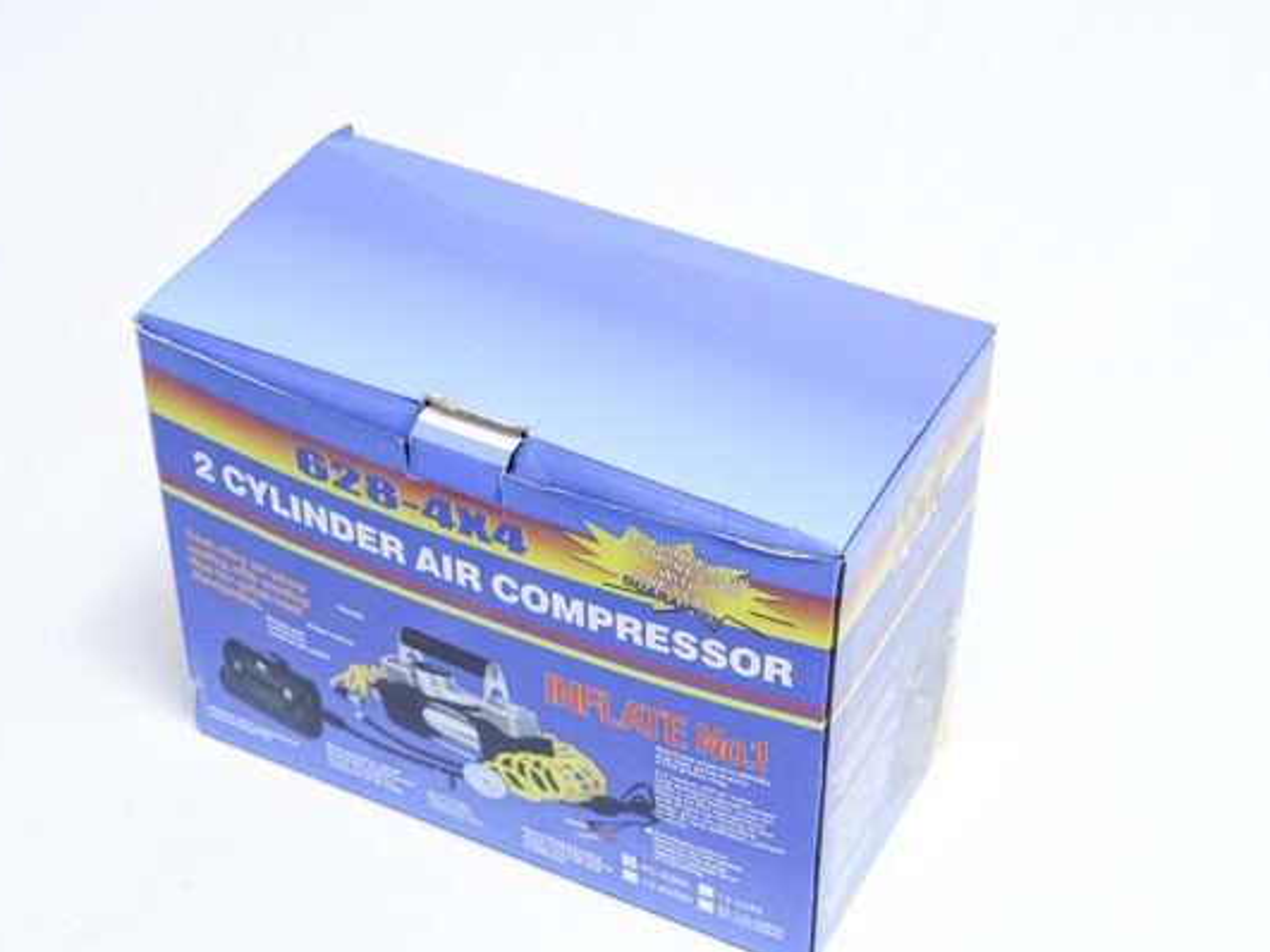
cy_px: 536
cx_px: 612
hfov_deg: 27.4
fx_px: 2604
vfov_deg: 20.7
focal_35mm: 71
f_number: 8
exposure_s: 1/250
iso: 3200
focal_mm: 56
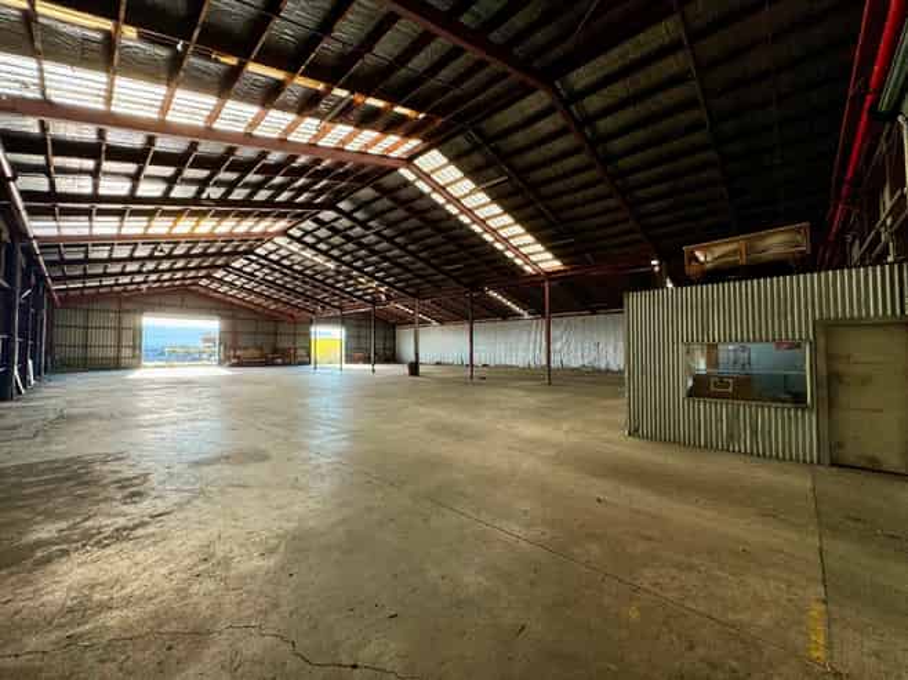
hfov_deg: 102.1
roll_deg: +0.1
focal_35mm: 14
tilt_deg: +1.7
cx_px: 454
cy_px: 340
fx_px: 367
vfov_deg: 85.6
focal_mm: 2.22
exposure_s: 1/99
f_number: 2.2
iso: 100
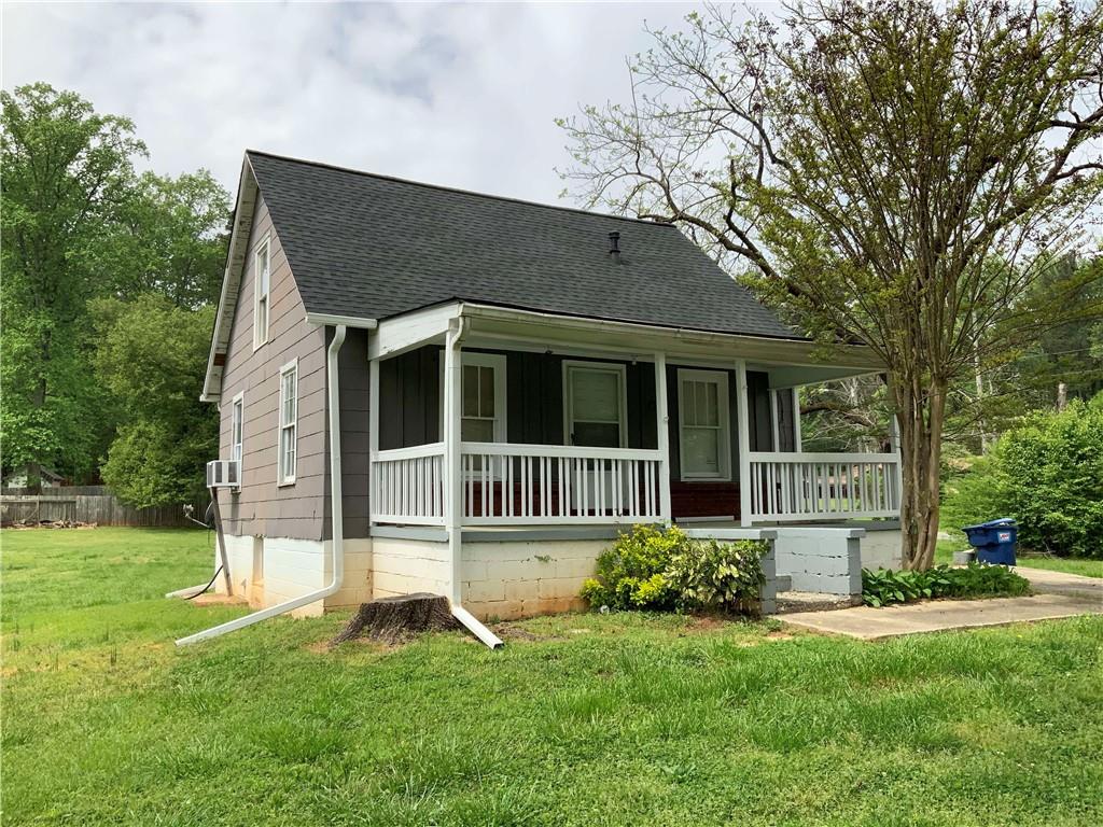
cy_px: 414
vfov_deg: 48.2
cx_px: 552
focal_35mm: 29
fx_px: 924
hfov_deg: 61.7
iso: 16
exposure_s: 1/1786
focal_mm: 3
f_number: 1.8
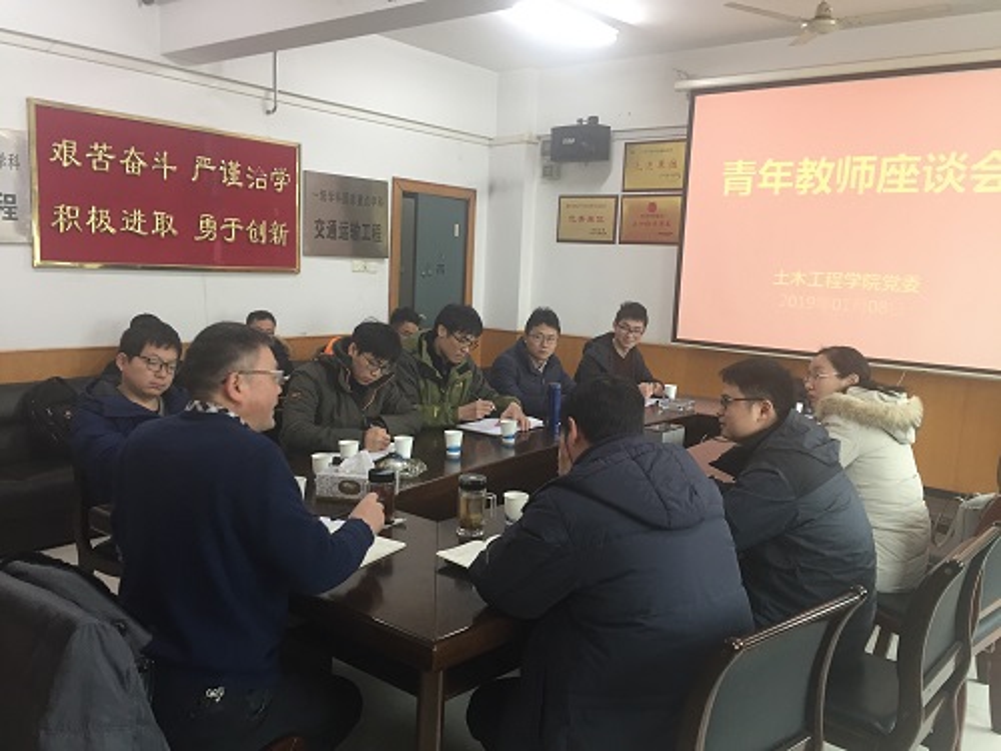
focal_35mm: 29
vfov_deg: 48.2
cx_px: 500
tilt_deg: -7.5
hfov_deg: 61.7
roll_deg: -2.5
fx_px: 839
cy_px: 376
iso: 125
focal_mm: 4.15
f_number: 2.2
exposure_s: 1/33
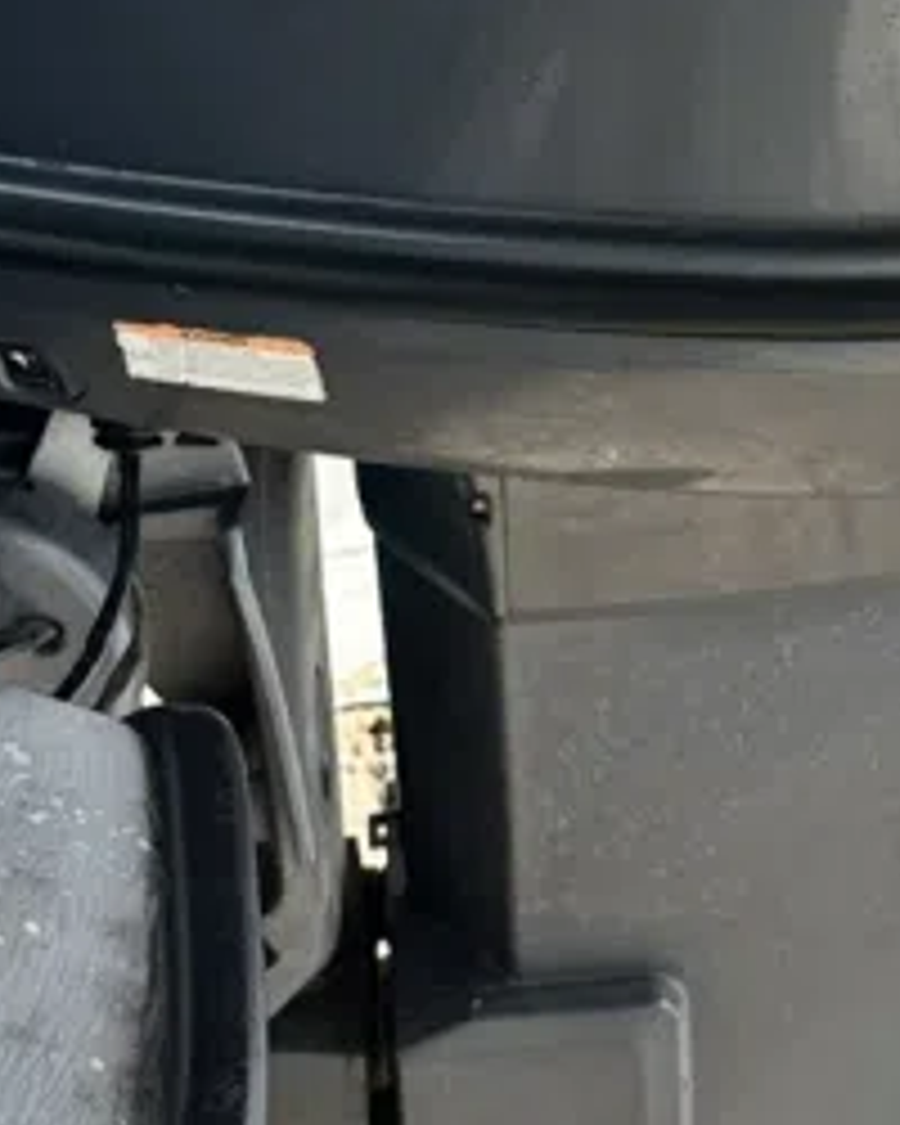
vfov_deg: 29.7
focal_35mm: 60
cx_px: 540
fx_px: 1998
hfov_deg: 25.3
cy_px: 50
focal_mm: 6.86
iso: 80
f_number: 1.78
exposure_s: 1/2809
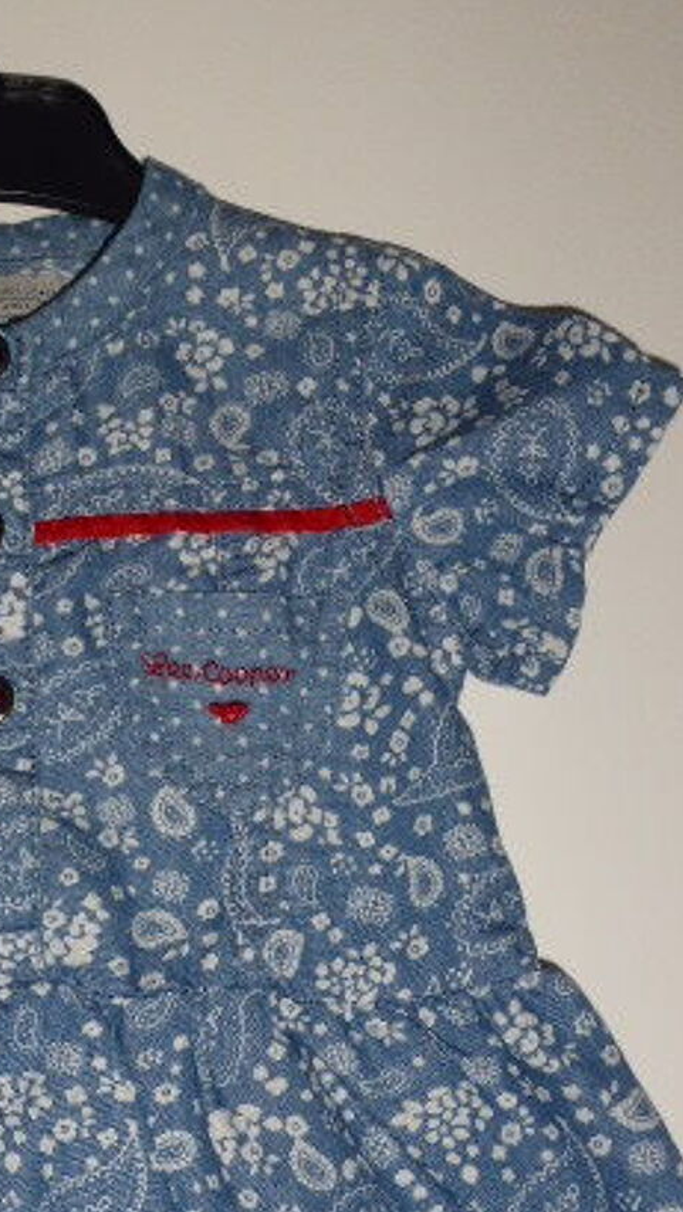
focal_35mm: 68
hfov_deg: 17.3
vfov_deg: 30.6
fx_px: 2187
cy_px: 865
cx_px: -13
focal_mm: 6.9
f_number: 3.9
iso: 100
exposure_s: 1/60
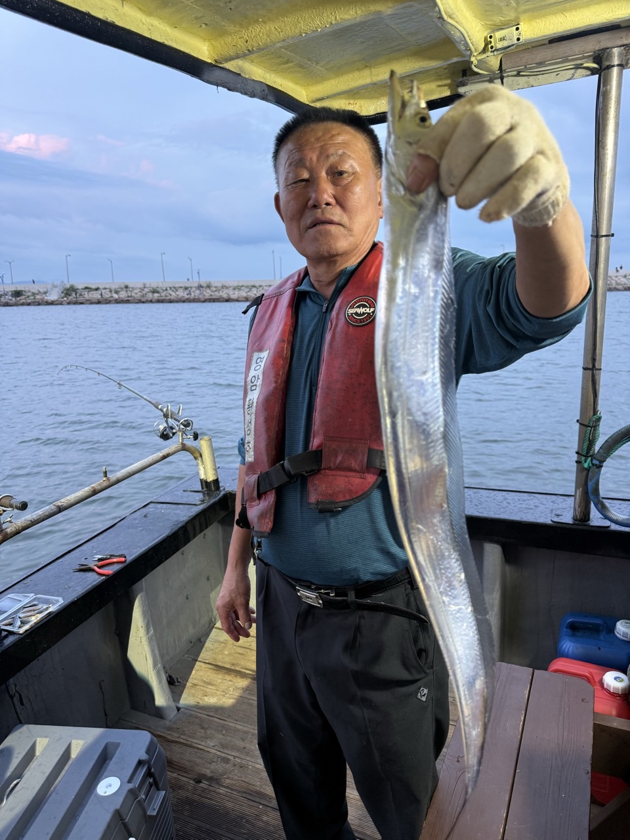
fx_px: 582
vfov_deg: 71.6
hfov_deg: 56.8
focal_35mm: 24
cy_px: 420
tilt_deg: -11.1
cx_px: 315
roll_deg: +1.4
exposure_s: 1/60
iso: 160
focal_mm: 6.76
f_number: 1.78
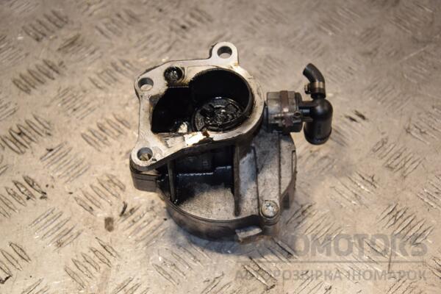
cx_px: 220
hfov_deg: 26.0
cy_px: 147
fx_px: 955
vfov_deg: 17.5
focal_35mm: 78
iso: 800
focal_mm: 52
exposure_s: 1/200
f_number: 5.6
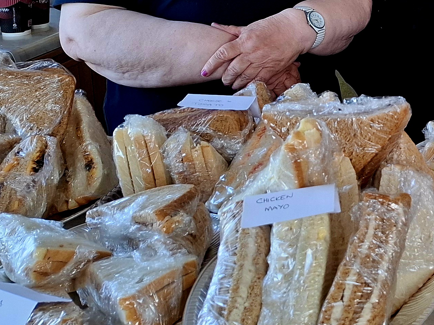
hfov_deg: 23.4
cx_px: 558
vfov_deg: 19.4
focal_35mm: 74
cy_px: 11
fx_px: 928
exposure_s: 1/100
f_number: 1.8
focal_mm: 5.54
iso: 100
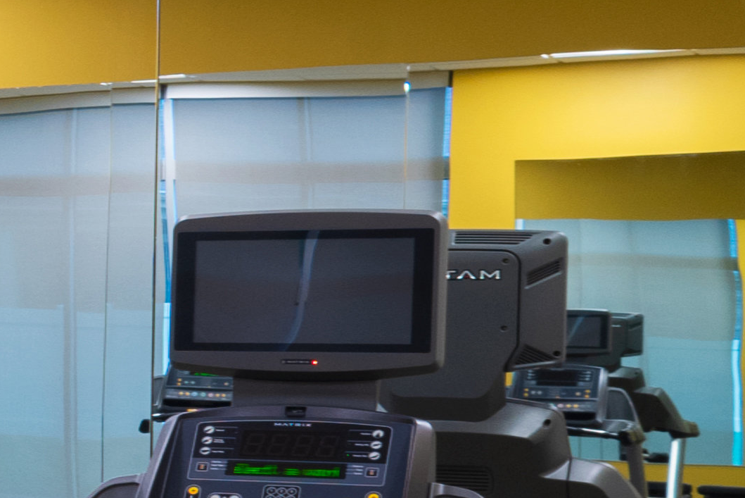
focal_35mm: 139
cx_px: -1584
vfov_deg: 9.8
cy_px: 420
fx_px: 2878
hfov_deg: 10.2
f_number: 9
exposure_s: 1/4
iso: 200
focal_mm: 20
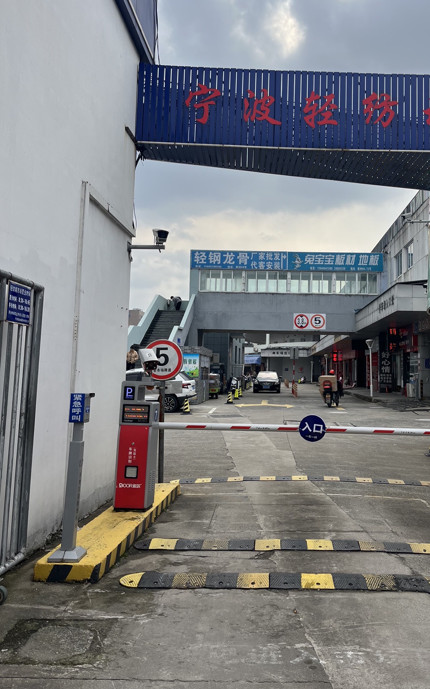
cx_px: 287
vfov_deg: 61.0
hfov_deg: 40.1
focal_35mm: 31
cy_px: 302
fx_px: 581
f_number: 1.6
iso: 50
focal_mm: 5.1
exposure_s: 1/3049
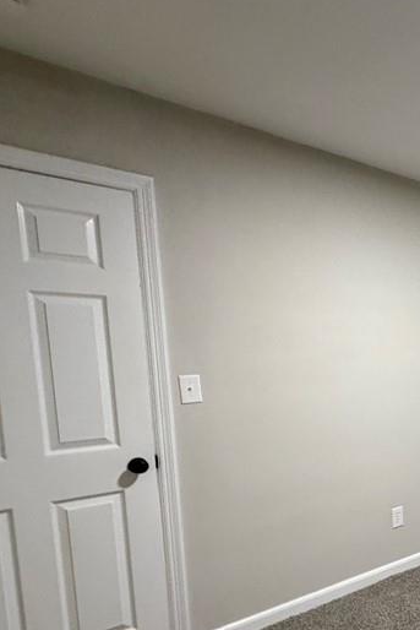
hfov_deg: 34.1
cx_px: 528
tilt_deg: -3.1
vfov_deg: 62.5
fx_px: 507
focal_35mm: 29
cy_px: 404
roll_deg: +2.4
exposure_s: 1/60
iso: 400
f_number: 2.2
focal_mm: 2.22
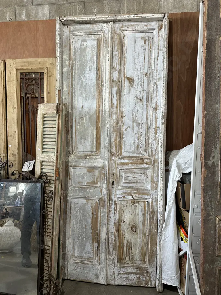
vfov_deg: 71.6
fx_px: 204
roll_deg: +0.5
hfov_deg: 56.8
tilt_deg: -6.1
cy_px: 148
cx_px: 110
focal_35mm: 24
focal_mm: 6.86
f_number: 1.78
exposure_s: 1/50
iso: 125
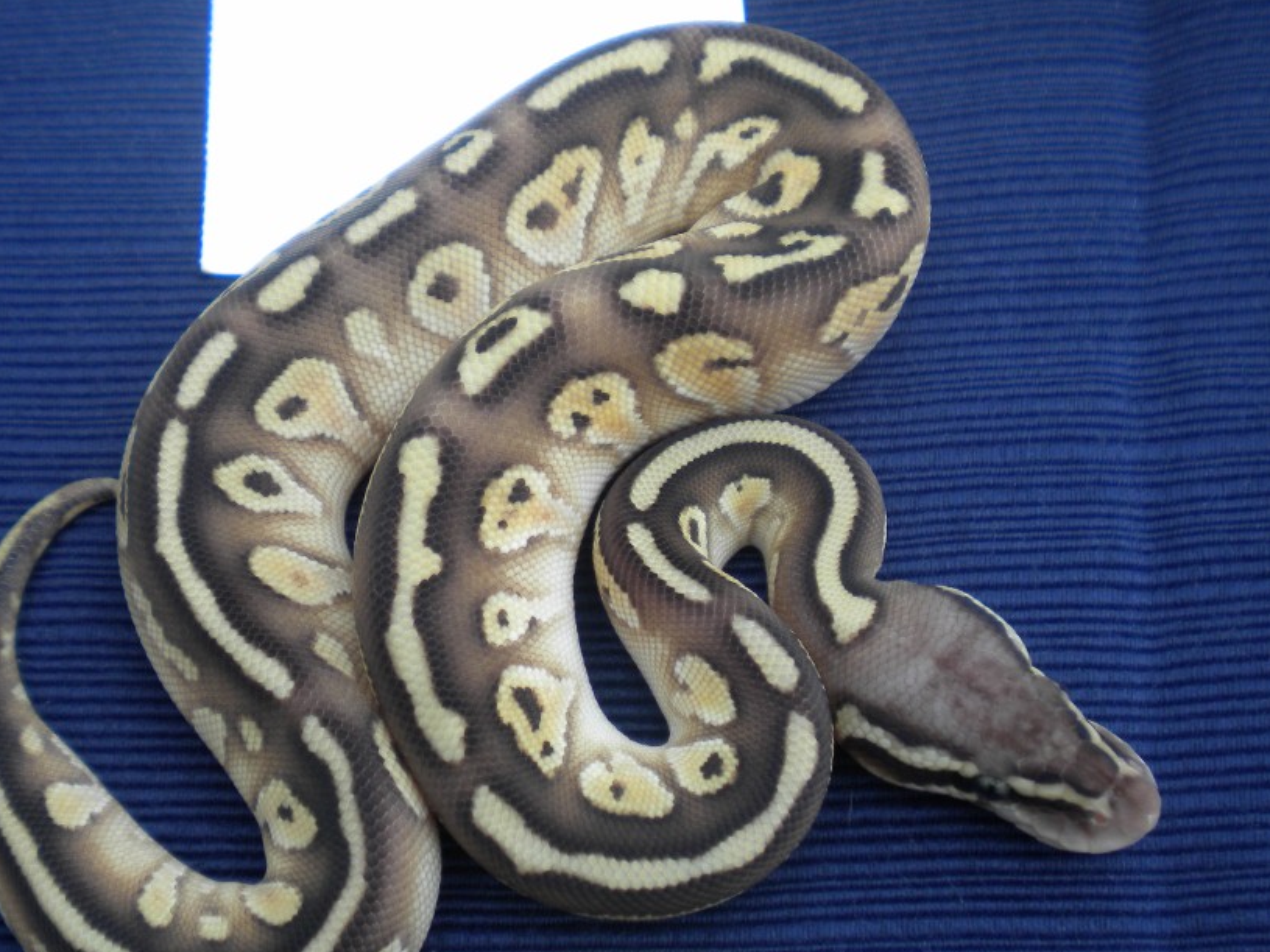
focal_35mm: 44
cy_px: 514
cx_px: 542
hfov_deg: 42.8
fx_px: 1614
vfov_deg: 32.9
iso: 80
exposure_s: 1/152
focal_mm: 6.3
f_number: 3.1
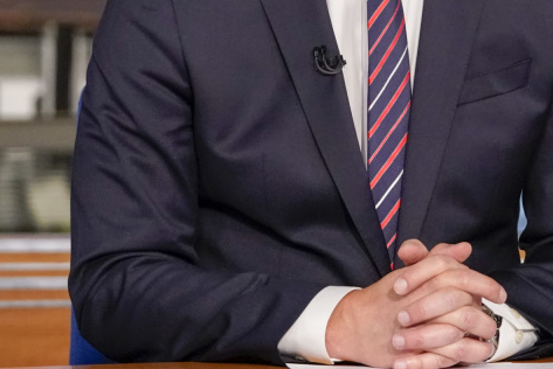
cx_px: 415
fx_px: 5026
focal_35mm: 327
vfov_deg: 4.2
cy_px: -14
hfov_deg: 6.3
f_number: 5
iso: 4000
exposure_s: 1/200
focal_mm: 129
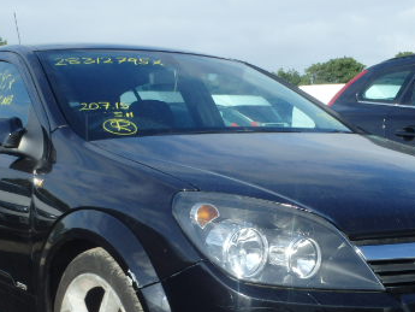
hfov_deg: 30.7
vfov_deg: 23.1
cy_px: 237
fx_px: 756
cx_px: 220
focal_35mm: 63
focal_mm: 6.1
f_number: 4.4
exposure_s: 1/500
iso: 125
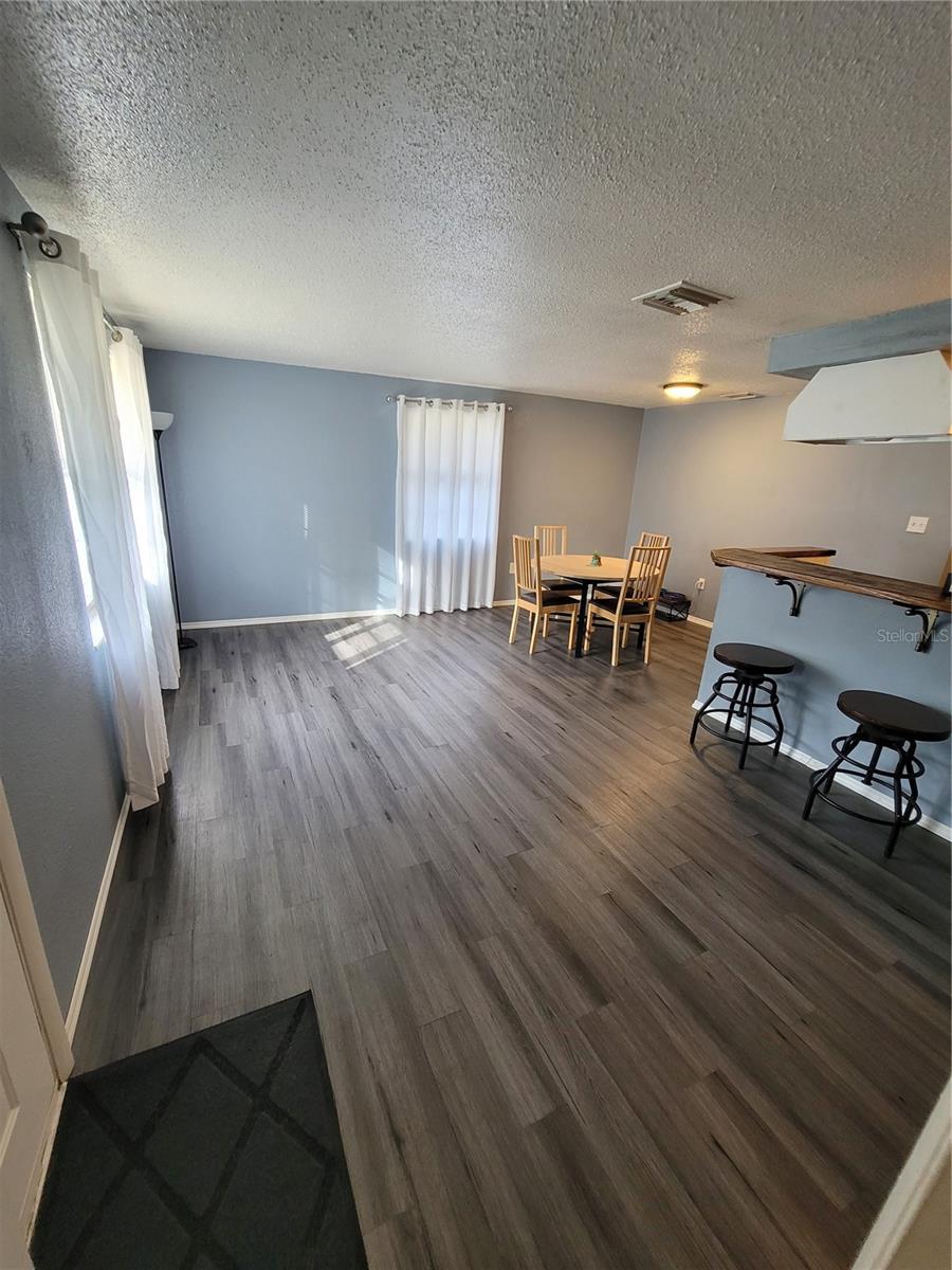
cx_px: 476
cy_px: 635
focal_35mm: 13
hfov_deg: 89.9
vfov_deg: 106.2
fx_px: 477
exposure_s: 1/60
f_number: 2.2
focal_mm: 2.2
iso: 200
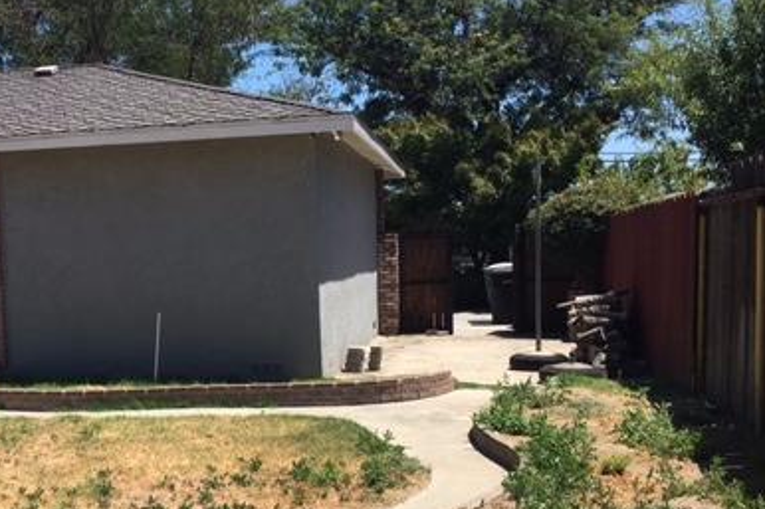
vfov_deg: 26.7
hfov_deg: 38.7
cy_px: 360
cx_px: 198
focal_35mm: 50
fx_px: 1062
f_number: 2.2
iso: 25
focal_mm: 4.15
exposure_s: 1/1221
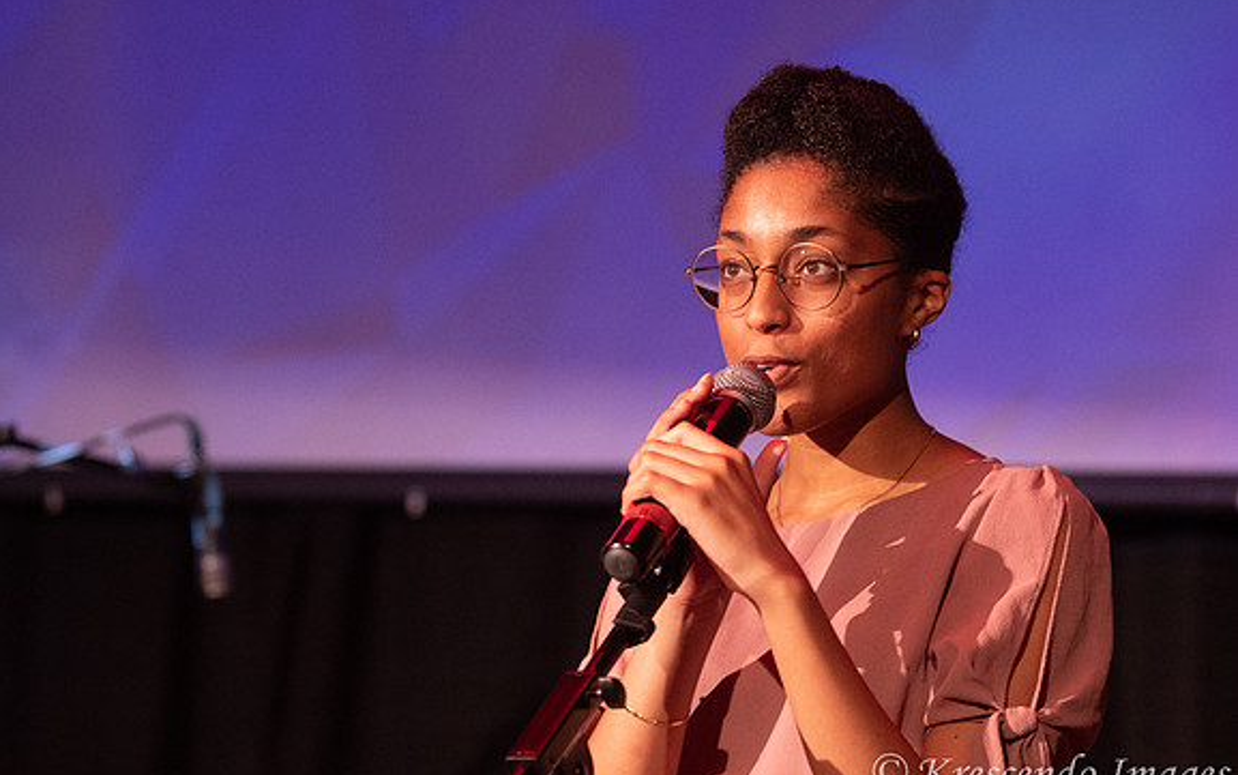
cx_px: 702
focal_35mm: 150
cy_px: 382
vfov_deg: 8.7
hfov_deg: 13.9
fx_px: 5062
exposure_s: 1/200
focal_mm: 86
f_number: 2.8
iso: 3200
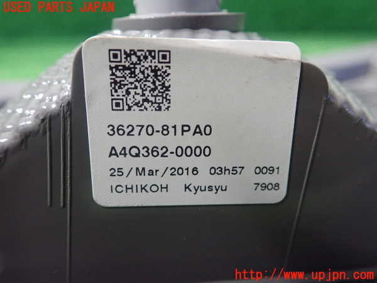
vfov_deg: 46.8
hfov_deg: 60.0
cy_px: 142
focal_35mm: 30
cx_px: 188
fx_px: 327
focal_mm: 5.5
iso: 800
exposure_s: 1/125
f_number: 2.3
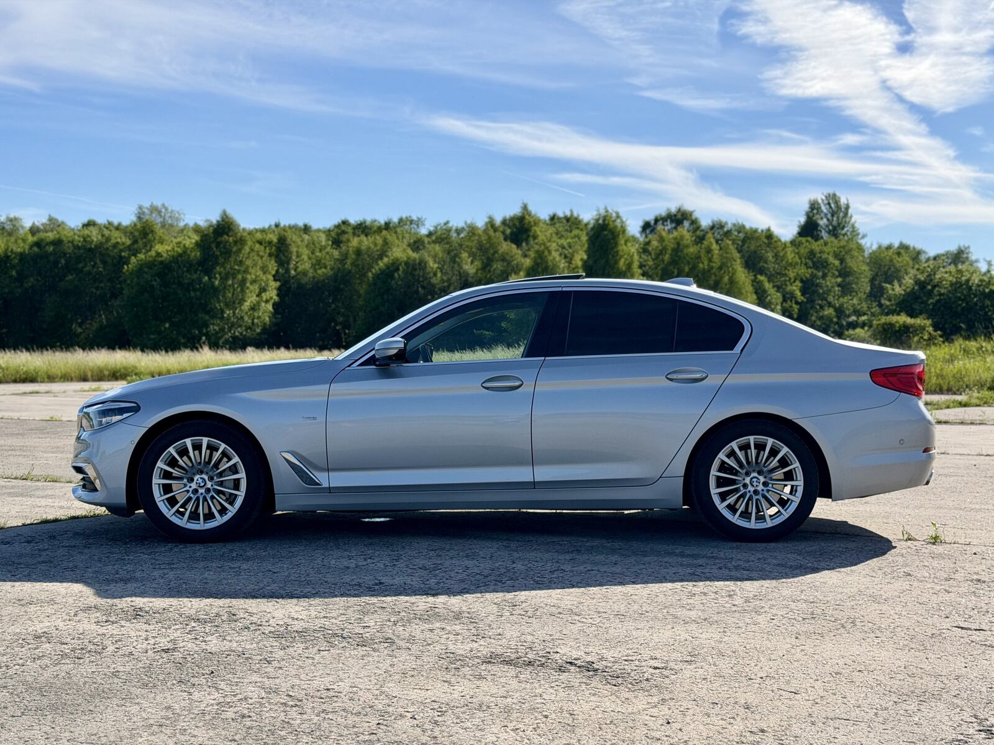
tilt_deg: -0.4
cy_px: 372
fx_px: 1378
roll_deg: -0.1
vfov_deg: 30.3
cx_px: 497
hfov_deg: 39.7
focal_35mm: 48
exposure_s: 1/5587
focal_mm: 6.76
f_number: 1.78
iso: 64
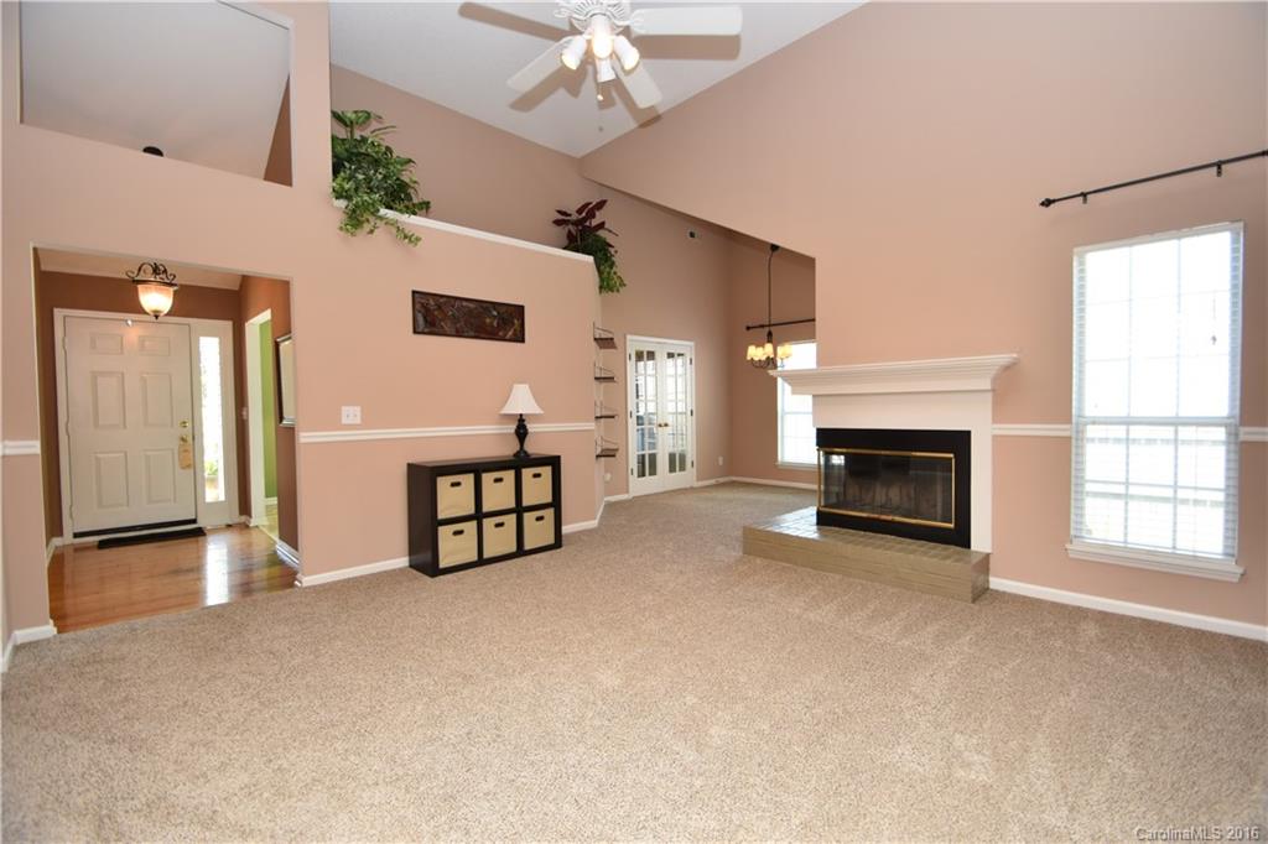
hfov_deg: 100.4
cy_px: 422
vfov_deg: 77.3
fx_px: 528
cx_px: 634
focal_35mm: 15
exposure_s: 1/60
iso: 320
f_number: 4
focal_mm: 10
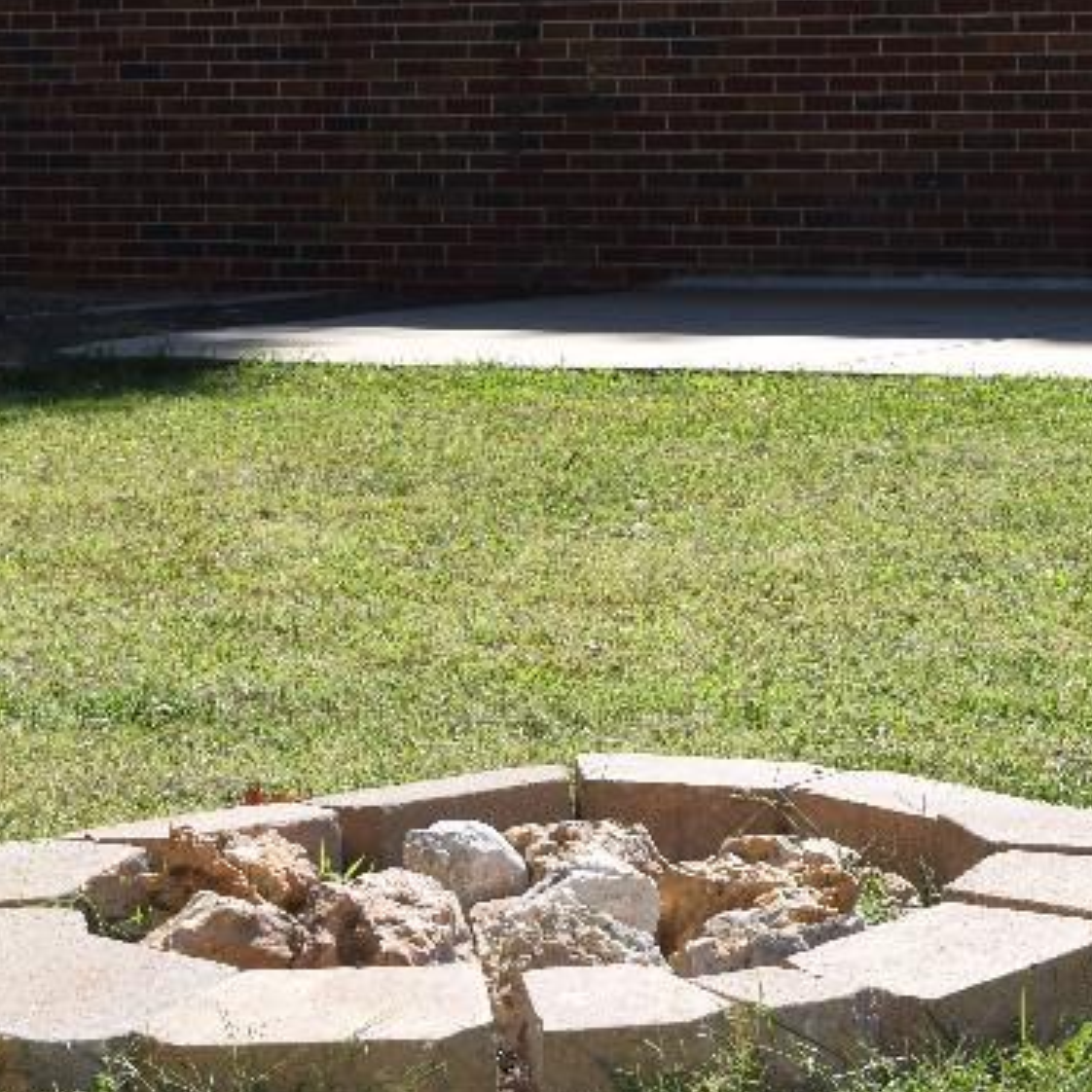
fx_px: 3860
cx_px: 870
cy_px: 145
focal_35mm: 108
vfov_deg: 15.9
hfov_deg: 16.0
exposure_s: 1/200
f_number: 8
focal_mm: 31
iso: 100
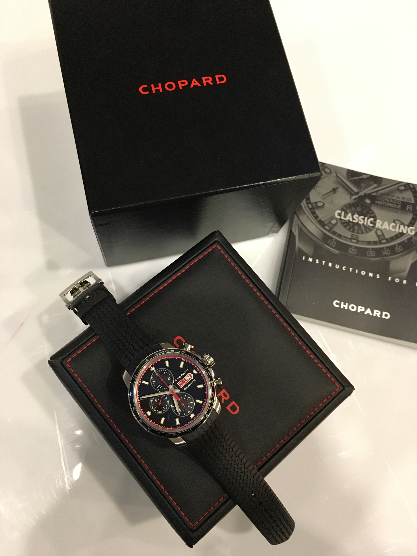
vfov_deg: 61.7
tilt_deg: -73.8
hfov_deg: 48.2
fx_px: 466
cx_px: 208
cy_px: 278
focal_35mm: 29
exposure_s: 1/17
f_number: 2.2
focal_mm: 4.15
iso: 250
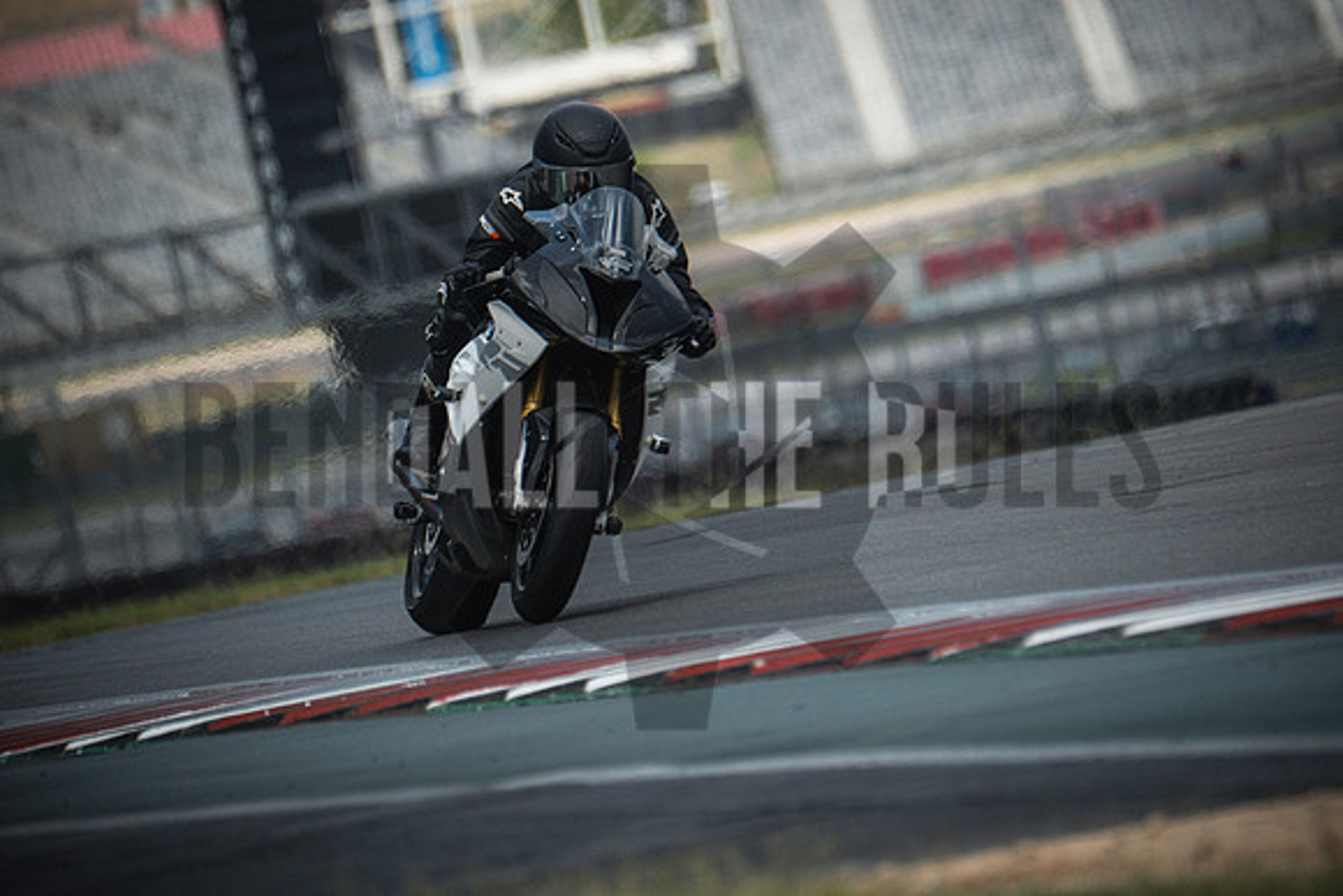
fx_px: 22388
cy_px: 448
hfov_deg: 3.4
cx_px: 672
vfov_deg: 2.3
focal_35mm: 600
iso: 1000
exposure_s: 1/2000
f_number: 5.6
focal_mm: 400
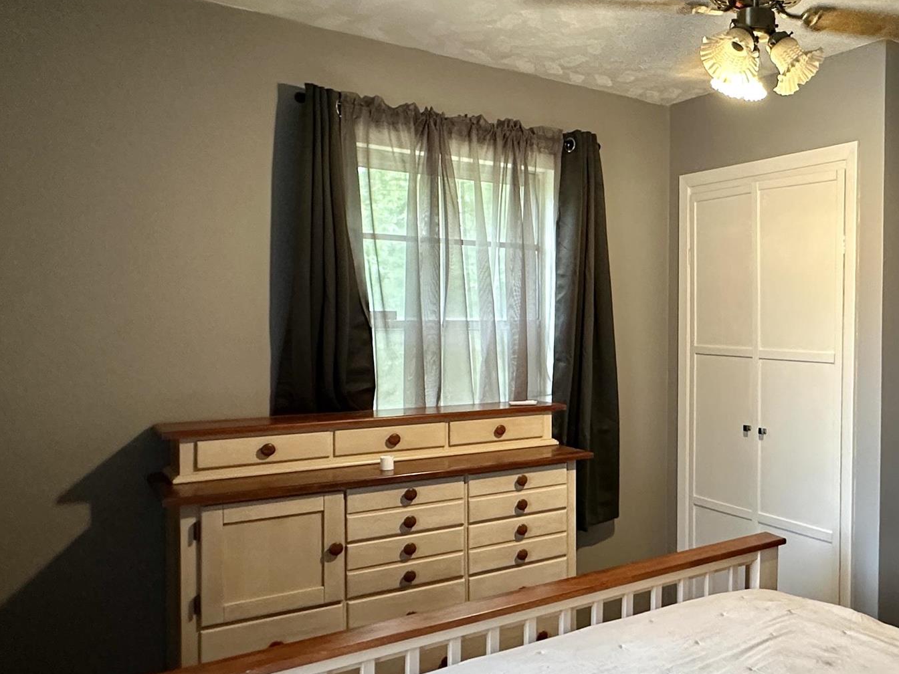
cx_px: 770
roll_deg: -0.4
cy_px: 334
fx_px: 831
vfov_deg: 44.2
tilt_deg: -1.2
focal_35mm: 32
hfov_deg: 51.6
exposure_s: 1/60
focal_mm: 2.22
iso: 320
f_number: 2.2
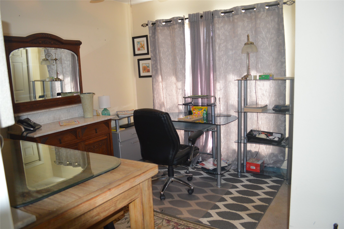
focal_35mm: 27
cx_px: 172
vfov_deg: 47.8
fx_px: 258
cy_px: 114
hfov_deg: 67.4
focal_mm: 18
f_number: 3.5
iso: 720
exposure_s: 1/60
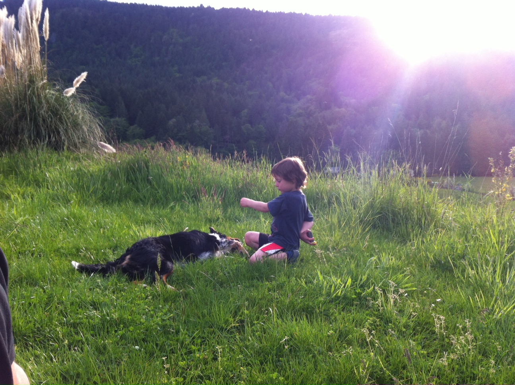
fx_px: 520
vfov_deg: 40.6
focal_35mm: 35
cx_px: 258
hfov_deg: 52.7
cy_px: 192
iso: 80
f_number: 2.8
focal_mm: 3.85
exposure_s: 1/178
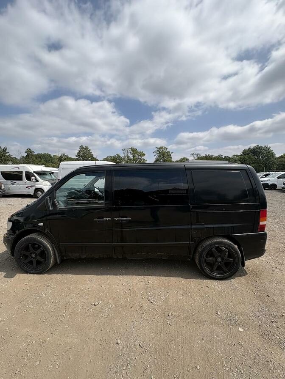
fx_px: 154
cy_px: 190
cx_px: 142
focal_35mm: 14
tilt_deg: +0.5
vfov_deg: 102.1
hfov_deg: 85.7
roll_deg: -1.0
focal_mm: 2.22
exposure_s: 1/1976
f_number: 2.2
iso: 50
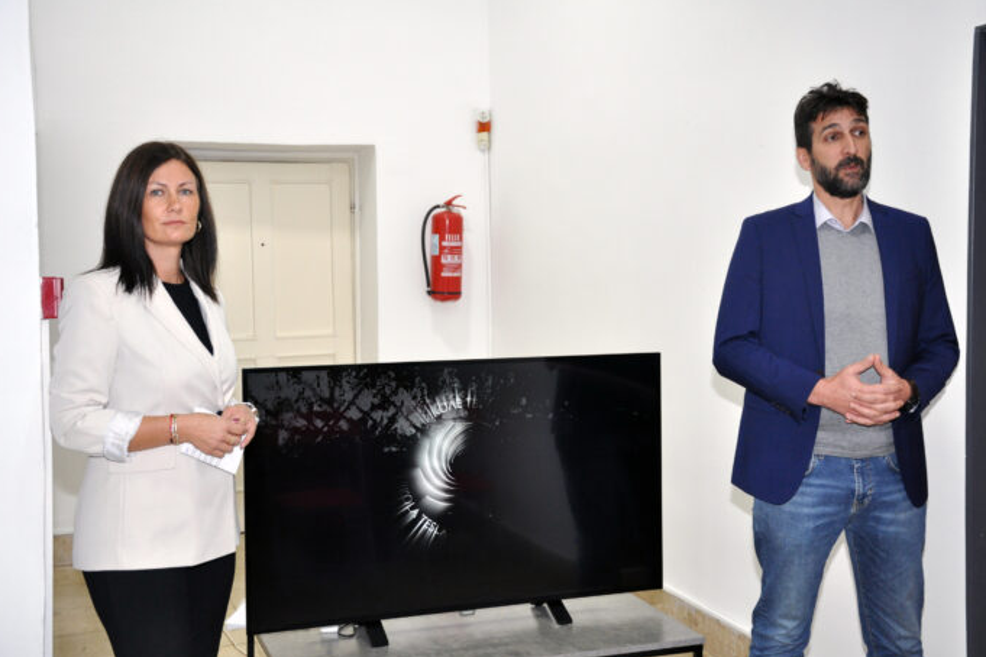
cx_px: 495
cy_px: 328
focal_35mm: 49
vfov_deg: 27.5
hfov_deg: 40.3
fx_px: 1342
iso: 800
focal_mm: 32
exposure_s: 1/60
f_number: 4
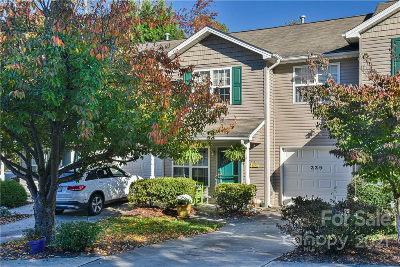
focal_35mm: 44
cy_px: 134
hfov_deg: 44.5
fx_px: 489
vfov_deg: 30.5
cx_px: 200
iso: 1600
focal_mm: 44
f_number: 10
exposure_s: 1/400
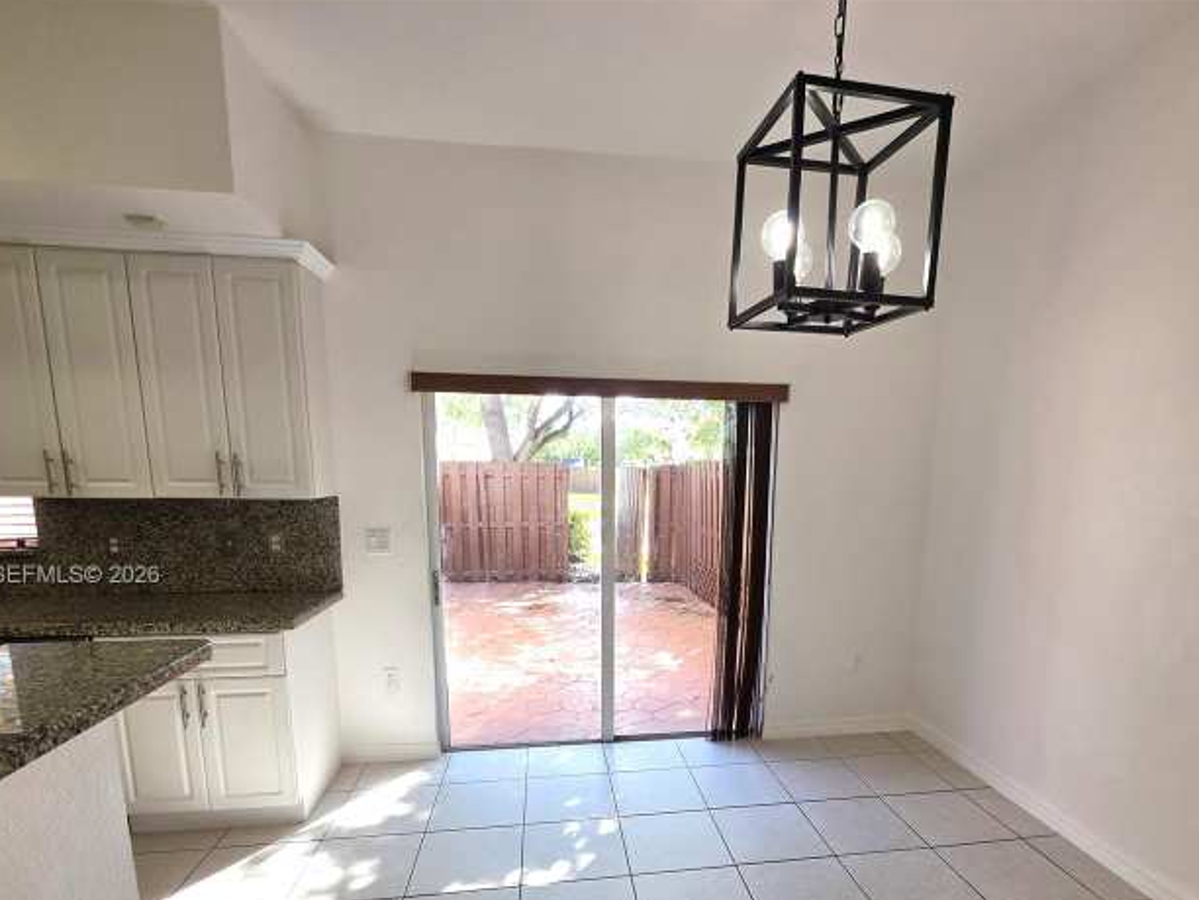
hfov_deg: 90.9
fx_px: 589
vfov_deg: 73.1
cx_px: 639
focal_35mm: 17
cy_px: 576
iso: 25
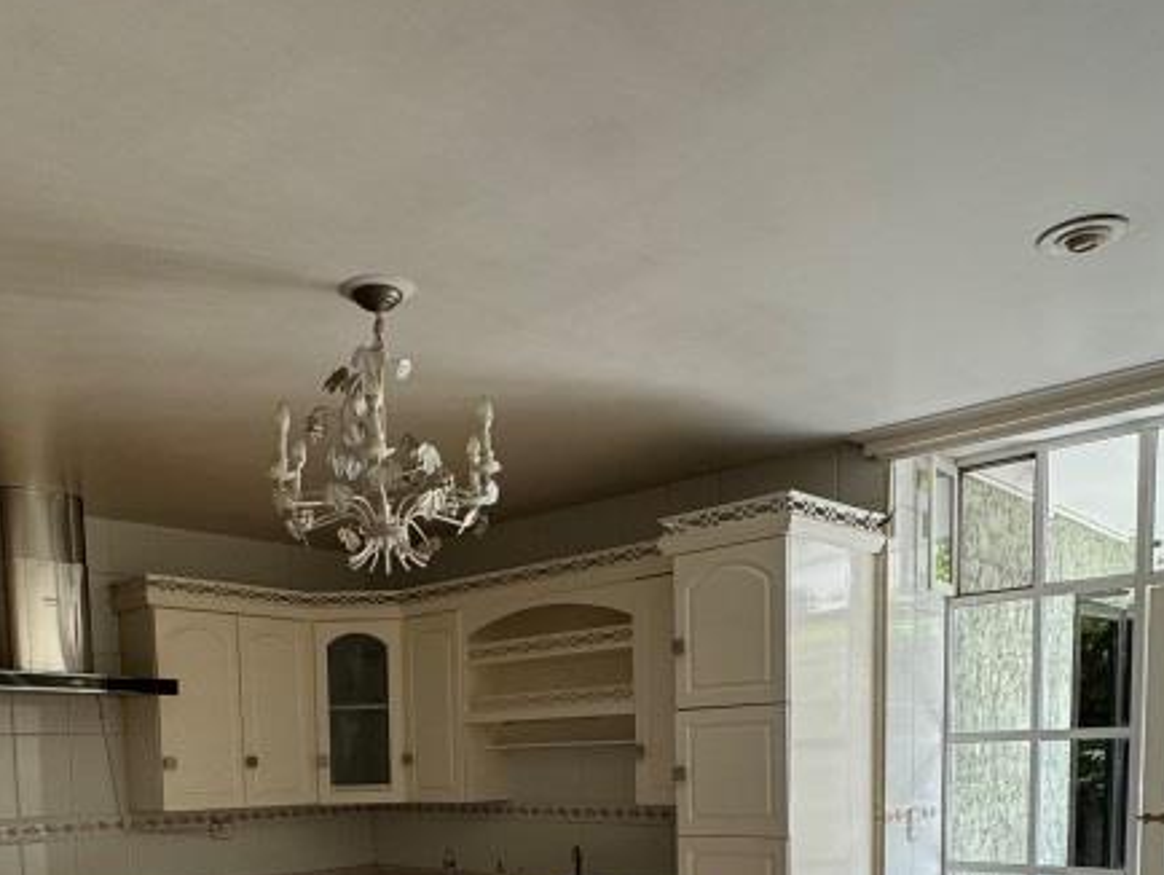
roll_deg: +2.1
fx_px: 1110
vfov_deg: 38.4
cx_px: 464
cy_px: 867
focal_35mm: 33
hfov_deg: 54.9
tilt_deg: -5.6
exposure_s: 1/99
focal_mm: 2.22
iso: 80
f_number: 2.2
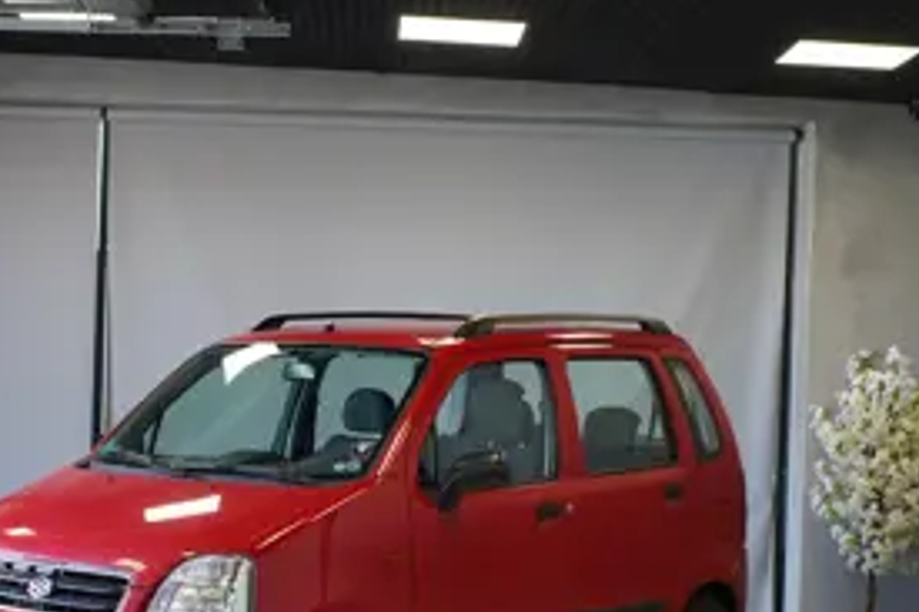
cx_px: 358
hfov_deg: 26.9
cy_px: 375
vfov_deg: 18.1
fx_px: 1913
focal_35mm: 75
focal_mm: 43
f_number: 4.5
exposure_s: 1/160
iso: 800
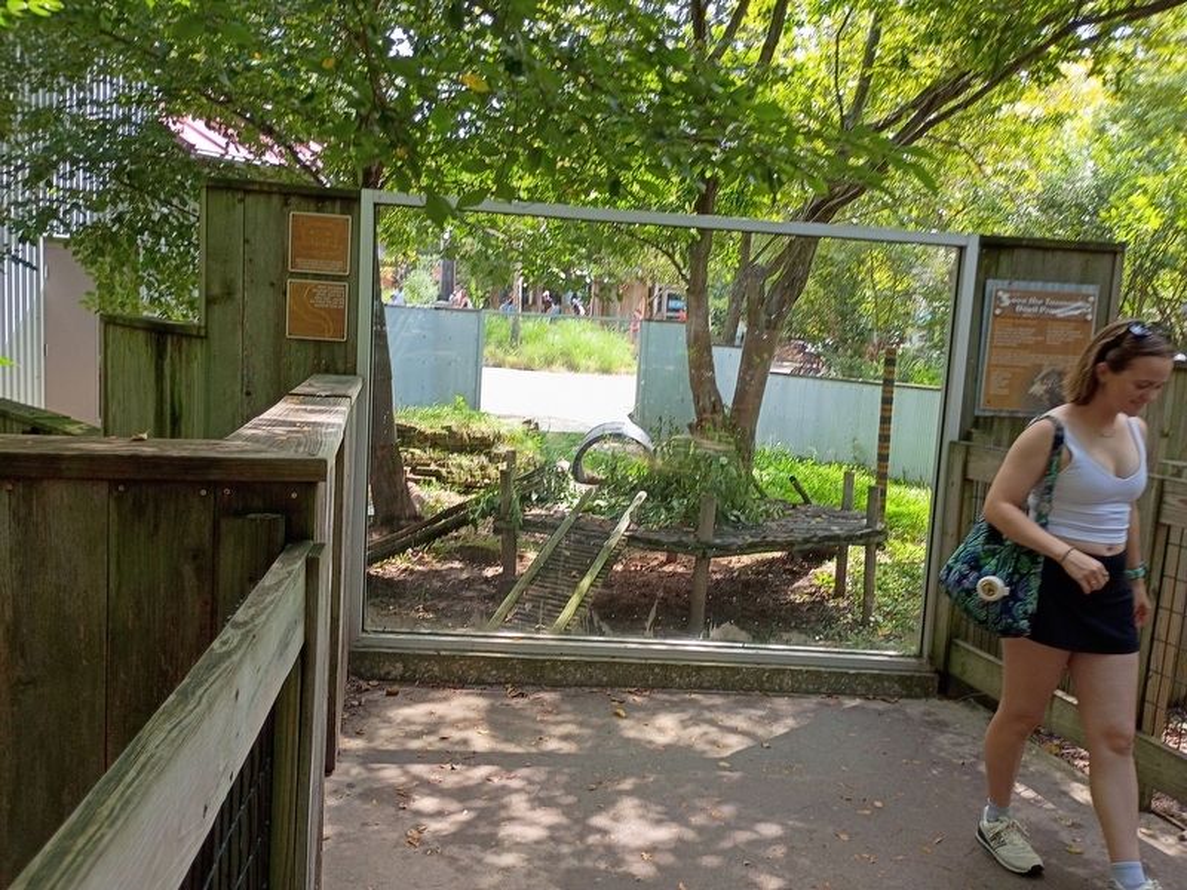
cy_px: 445
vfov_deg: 48.2
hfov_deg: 61.7
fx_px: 994
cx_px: 594
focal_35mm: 29
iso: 100
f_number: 1.8
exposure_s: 1/127
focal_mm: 4.27
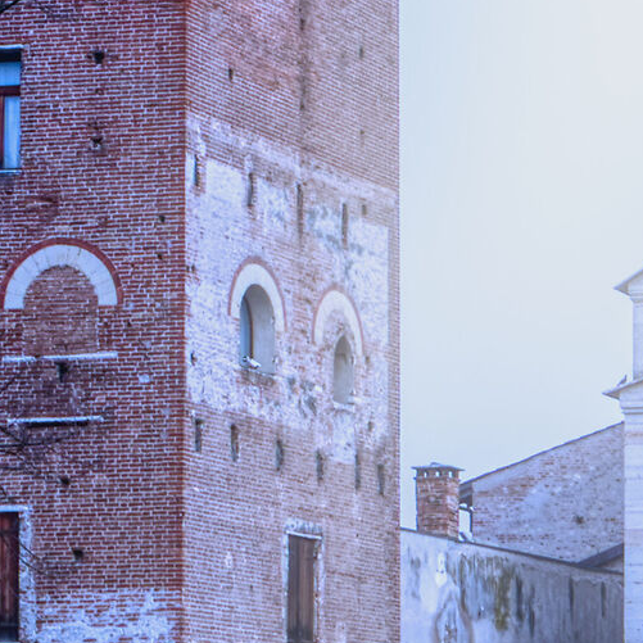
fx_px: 3510
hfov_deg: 10.0
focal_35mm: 167
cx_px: 1063
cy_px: 136
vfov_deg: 10.4
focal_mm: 27.1
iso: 200
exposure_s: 1/180
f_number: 6.4
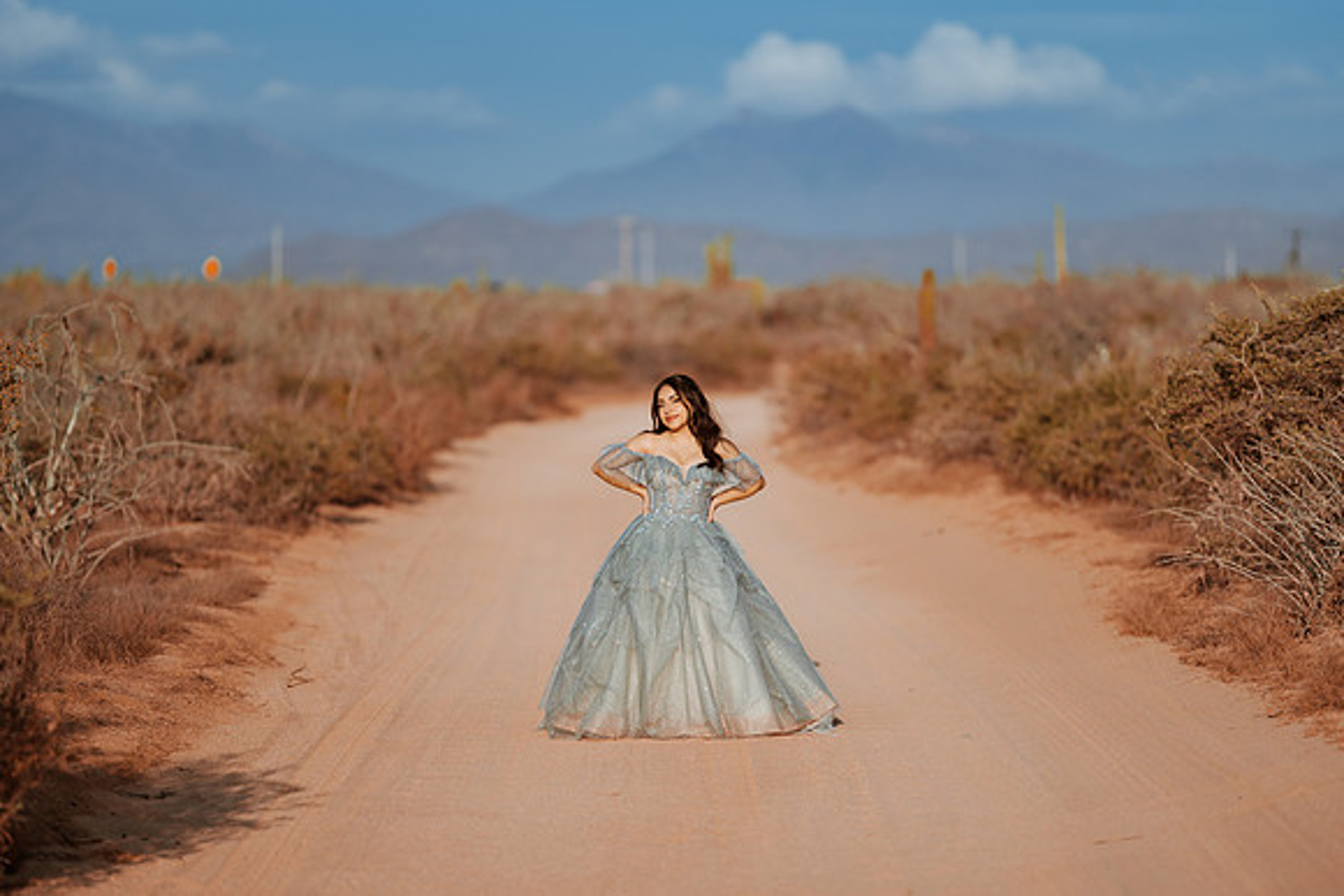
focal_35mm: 135
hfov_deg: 15.2
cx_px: 672
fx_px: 5041
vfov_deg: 10.2
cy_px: 448
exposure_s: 1/8000
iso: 100
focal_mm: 135
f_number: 1.8
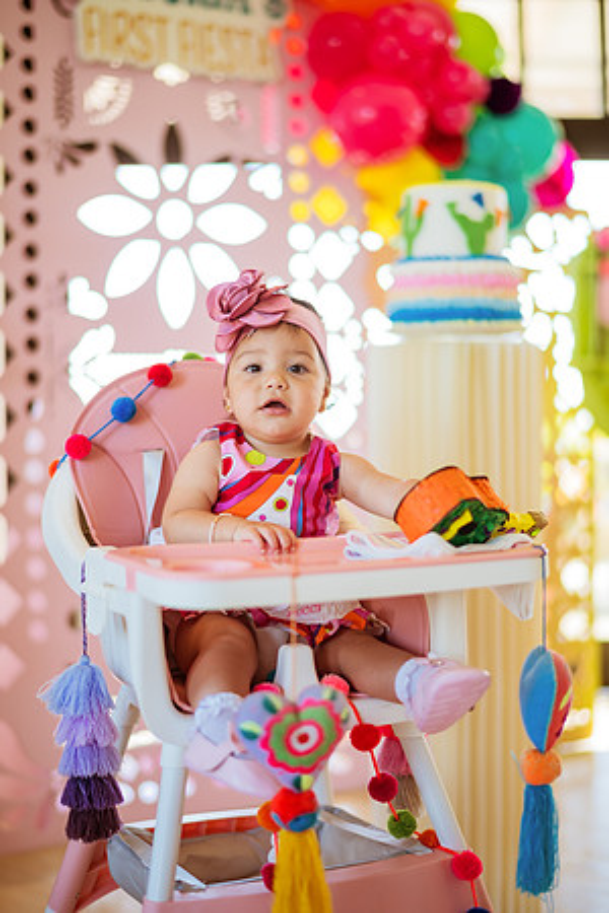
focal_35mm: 58
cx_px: 304
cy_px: 456
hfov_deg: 23.4
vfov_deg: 34.5
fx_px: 1472
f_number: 1.6
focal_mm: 58
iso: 250
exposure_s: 1/400
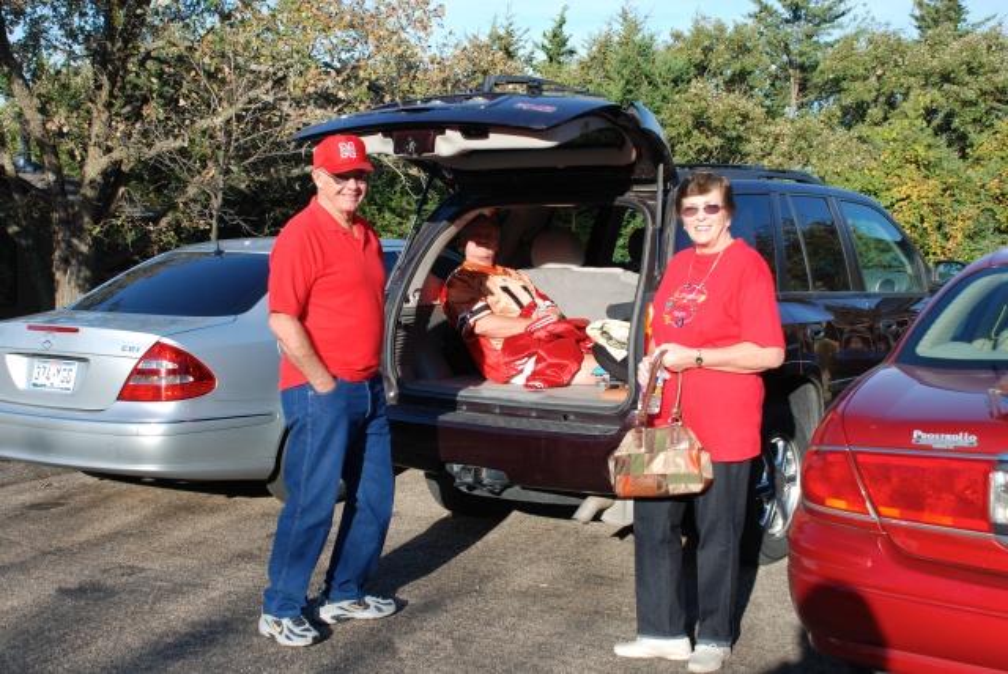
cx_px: 504
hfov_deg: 42.3
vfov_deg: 29.0
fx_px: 1303
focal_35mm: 46
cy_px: 337
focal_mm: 31
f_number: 6.3
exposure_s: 1/160
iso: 100
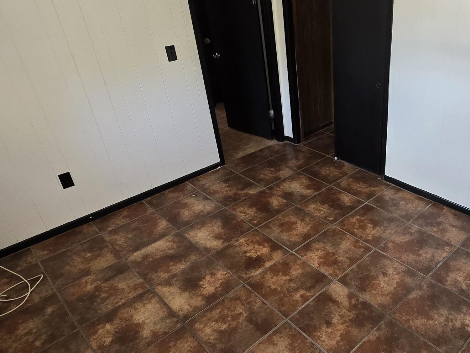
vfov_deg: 53.0
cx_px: 332
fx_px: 353
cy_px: 186
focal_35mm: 26
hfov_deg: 64.6
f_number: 2.2
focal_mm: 2.2
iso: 250
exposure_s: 1/60
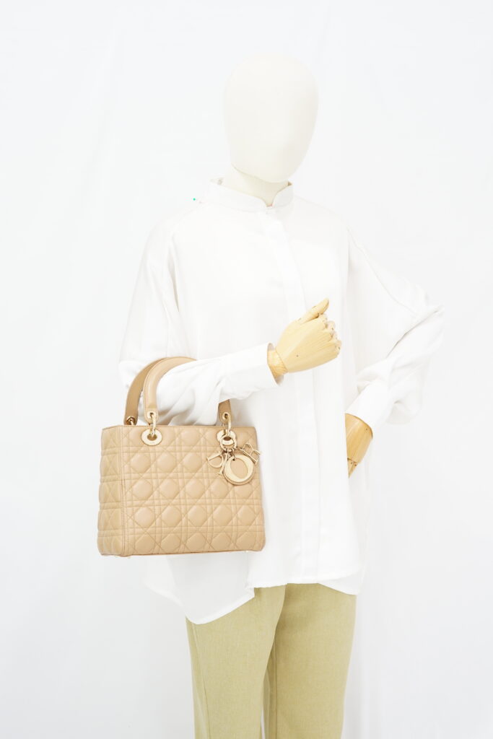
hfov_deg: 27.0
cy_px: 370
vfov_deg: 39.6
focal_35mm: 50
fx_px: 1027
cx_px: 246
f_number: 6.3
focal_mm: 50
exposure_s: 1/6
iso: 640
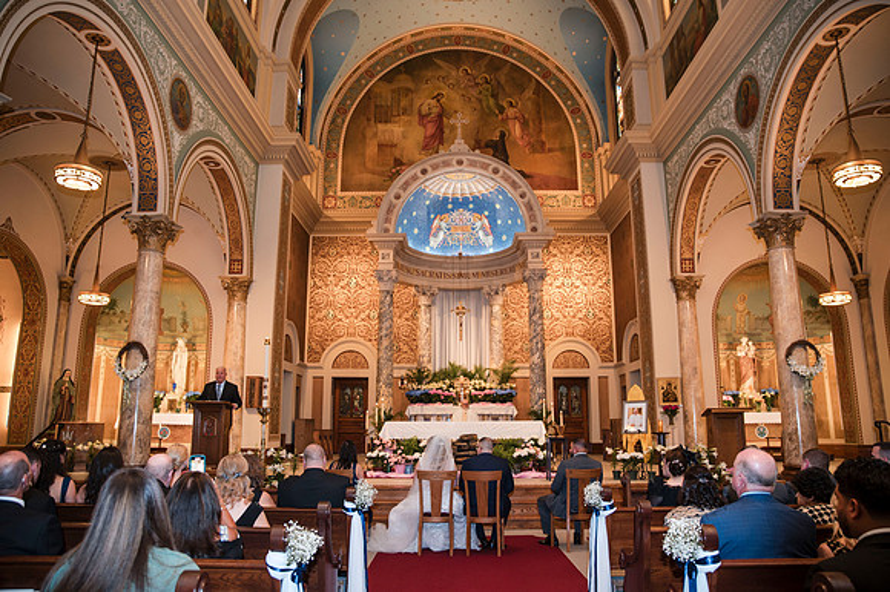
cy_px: 296
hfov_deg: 72.3
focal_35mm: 25
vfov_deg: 51.8
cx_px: 445
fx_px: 610
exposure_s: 1/80
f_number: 2.8
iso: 800
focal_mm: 24
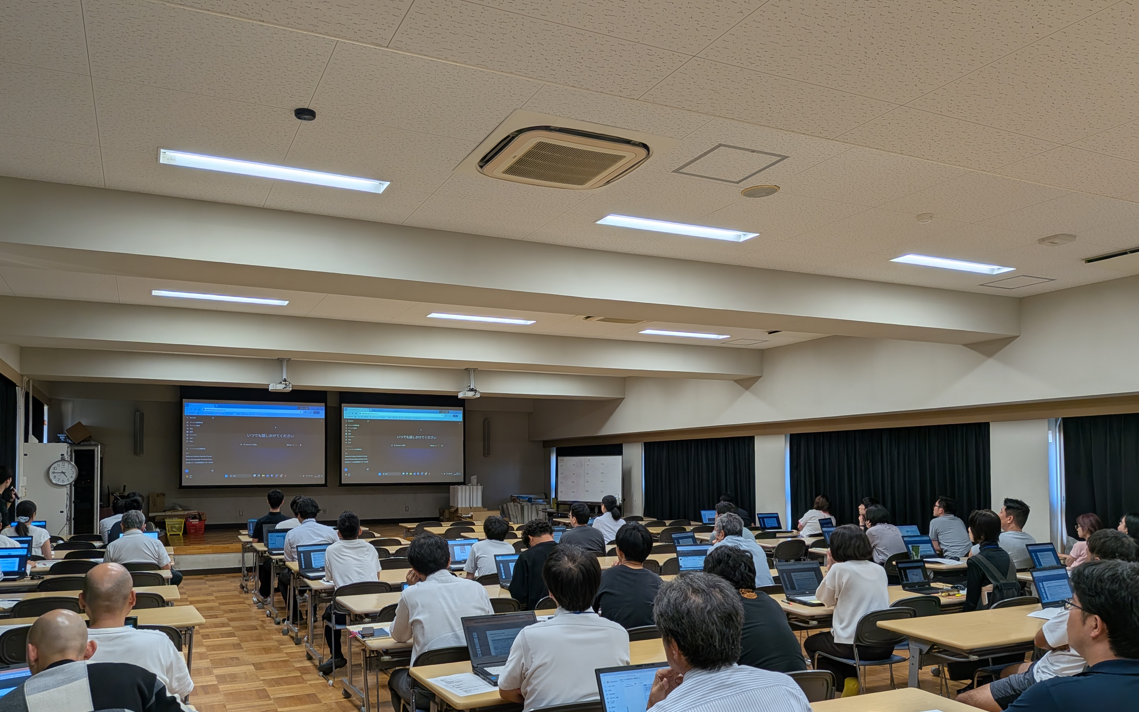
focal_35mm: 27
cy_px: 435
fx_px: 838
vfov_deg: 45.7
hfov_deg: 68.3
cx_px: 540
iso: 32
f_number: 1.7
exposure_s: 1/367
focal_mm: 4.53
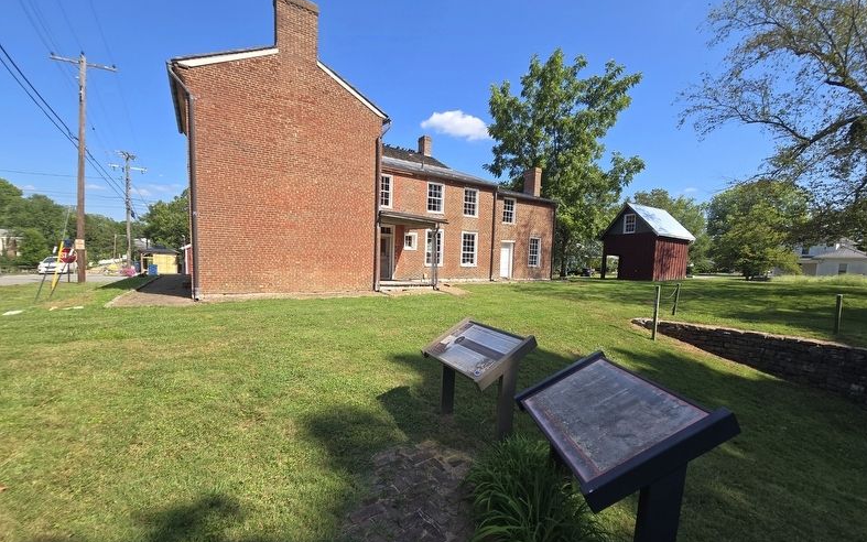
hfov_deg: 105.3
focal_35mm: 14
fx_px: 331
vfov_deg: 78.5
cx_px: 440
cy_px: 295
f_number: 2.2
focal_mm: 2.2
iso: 50
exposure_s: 1/1350
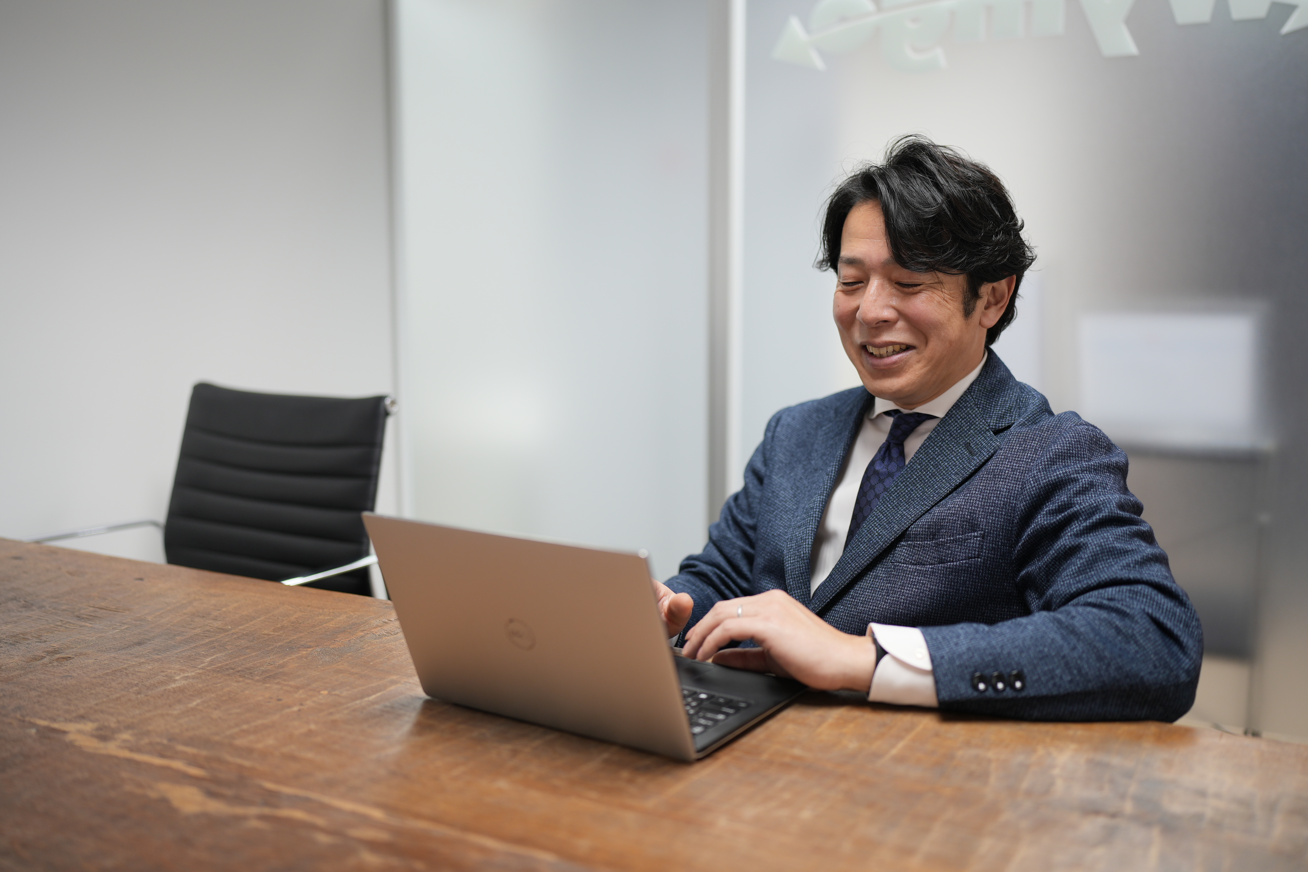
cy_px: 436
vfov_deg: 37.9
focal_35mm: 35
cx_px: 654
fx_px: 1272
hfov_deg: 54.4
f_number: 1.4
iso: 160
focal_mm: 35
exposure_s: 1/100
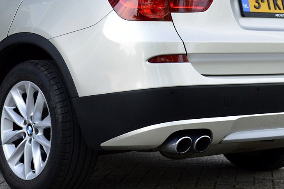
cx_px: 94
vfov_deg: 13.3
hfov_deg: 19.9
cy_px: 30
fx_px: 806
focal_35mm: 102
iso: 400
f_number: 9
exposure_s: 1/160
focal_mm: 29
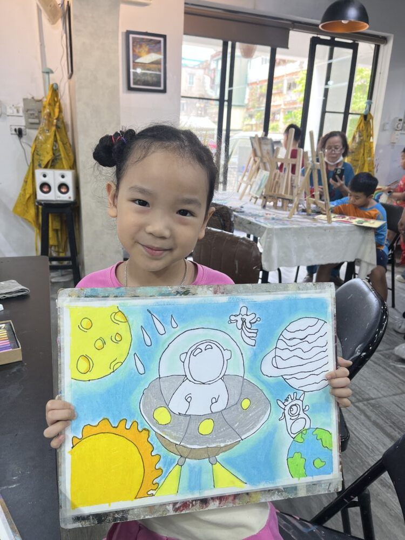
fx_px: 406
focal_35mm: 26
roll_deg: -1.8
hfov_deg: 53.1
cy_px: 270
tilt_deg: -17.5
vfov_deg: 67.3
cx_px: 202
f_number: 1.6
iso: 64
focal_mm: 5.1
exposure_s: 1/100
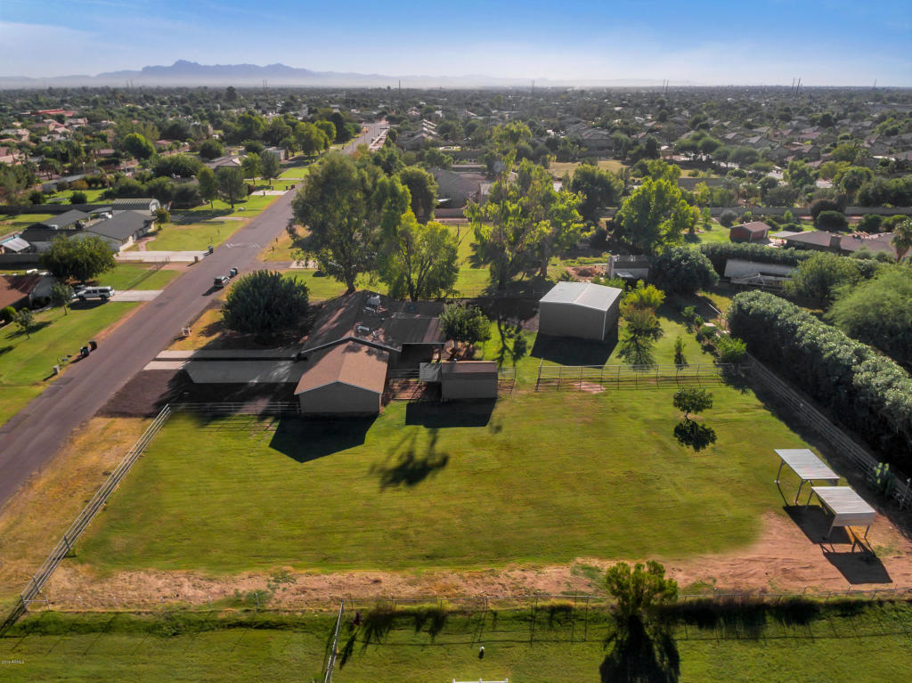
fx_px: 527
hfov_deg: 81.8
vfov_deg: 65.9
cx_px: 456
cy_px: 342
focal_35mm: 20
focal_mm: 3.61
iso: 100
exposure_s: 1/1500
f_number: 2.8
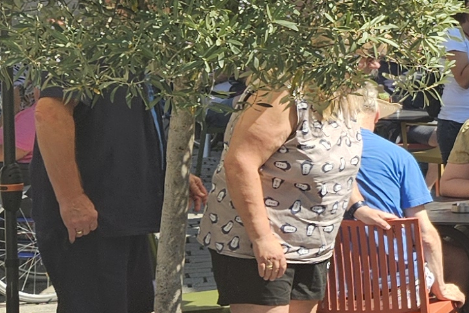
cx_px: 968
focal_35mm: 131
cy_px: 31
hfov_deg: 13.3
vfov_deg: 10.4
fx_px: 1707
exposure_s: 1/659
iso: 25
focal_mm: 5.4
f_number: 1.8
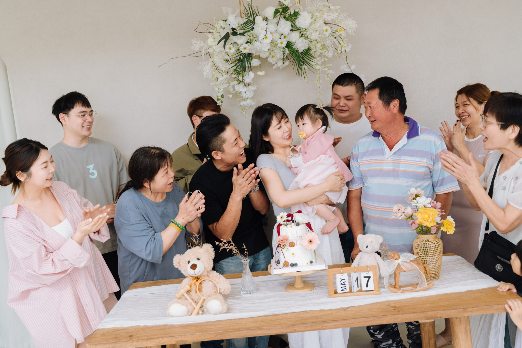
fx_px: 507
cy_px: 174
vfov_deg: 37.9
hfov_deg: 54.4
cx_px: 261
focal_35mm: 35
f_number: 3.5
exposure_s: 1/200
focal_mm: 35
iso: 800
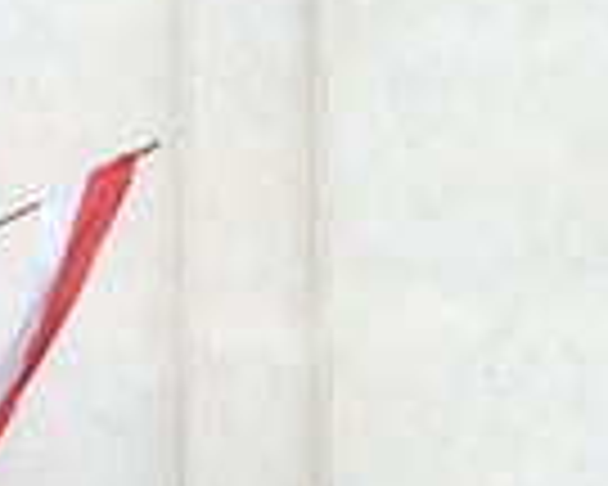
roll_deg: +0.5
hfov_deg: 9.2
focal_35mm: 209
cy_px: 540
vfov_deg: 7.4
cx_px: 27
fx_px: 3761
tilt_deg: +10.7
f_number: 2.2
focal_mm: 4.15
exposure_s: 1/406
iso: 32
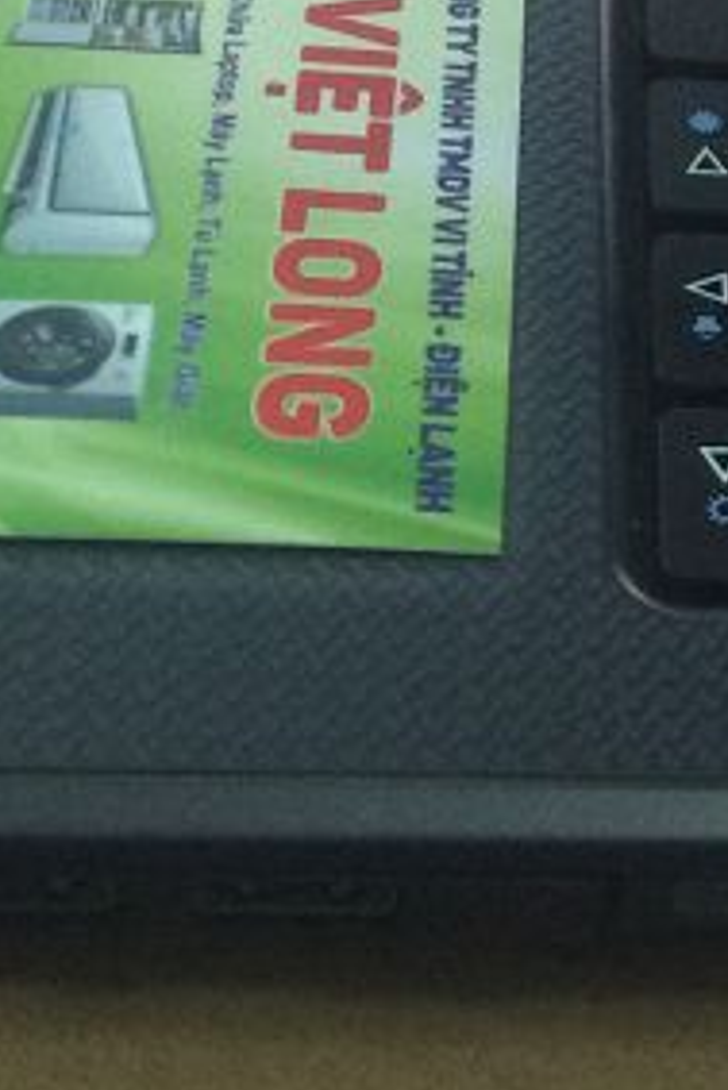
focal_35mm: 109
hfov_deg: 11.9
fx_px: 3302
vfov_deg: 17.9
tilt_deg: -32.6
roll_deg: -13.1
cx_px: 1136
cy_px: -193
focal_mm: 4.15
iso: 200
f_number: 2.2
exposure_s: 1/30
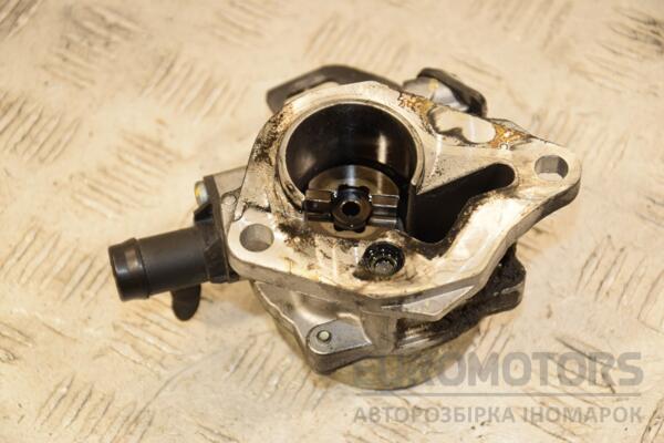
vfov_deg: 12.2
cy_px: 222
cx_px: 332
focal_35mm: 112
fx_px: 2075
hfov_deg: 18.2
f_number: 6.3
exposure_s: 1/200
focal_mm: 75
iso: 800
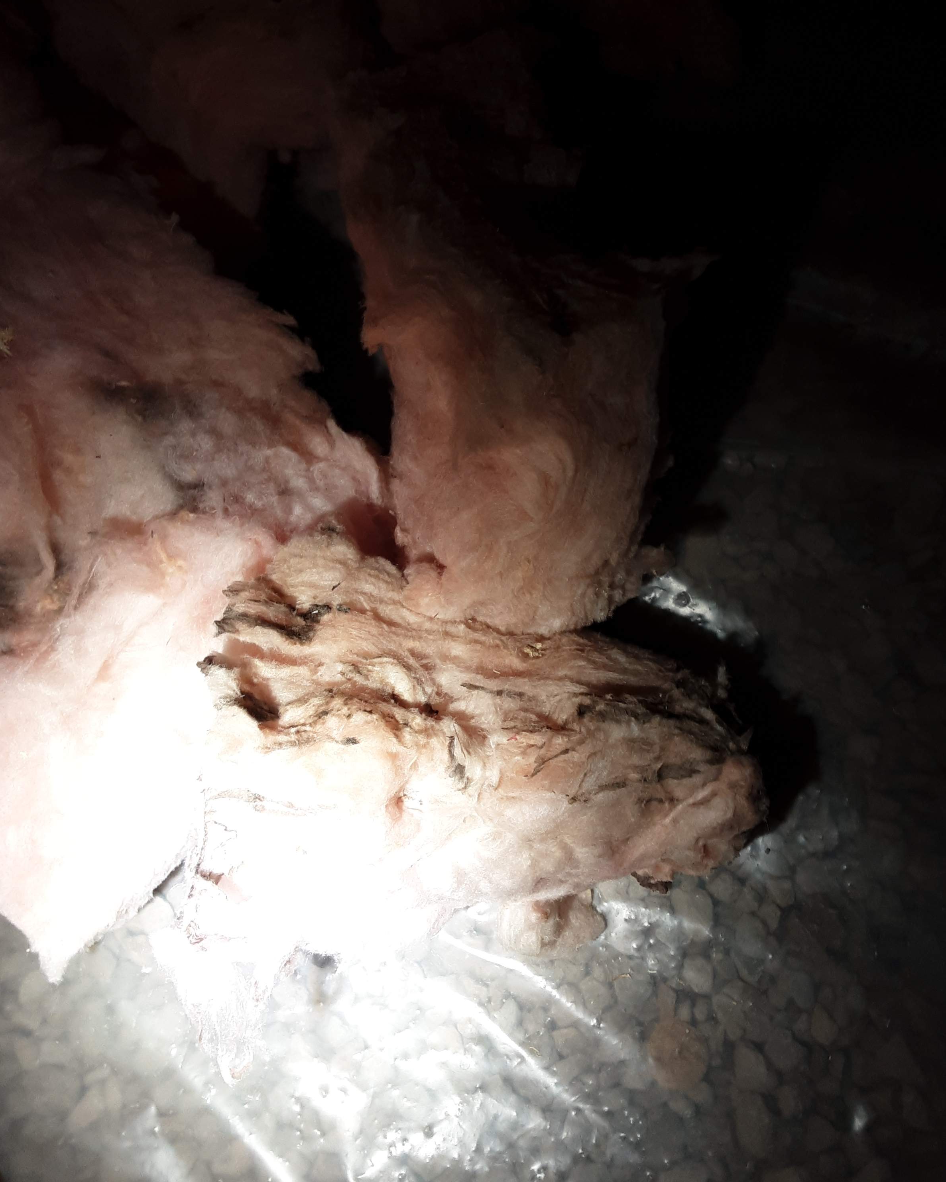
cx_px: 487
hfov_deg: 50.0
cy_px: 552
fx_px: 1015
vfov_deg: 60.4
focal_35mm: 29
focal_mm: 2.91
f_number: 1.9
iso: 64
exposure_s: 1/60
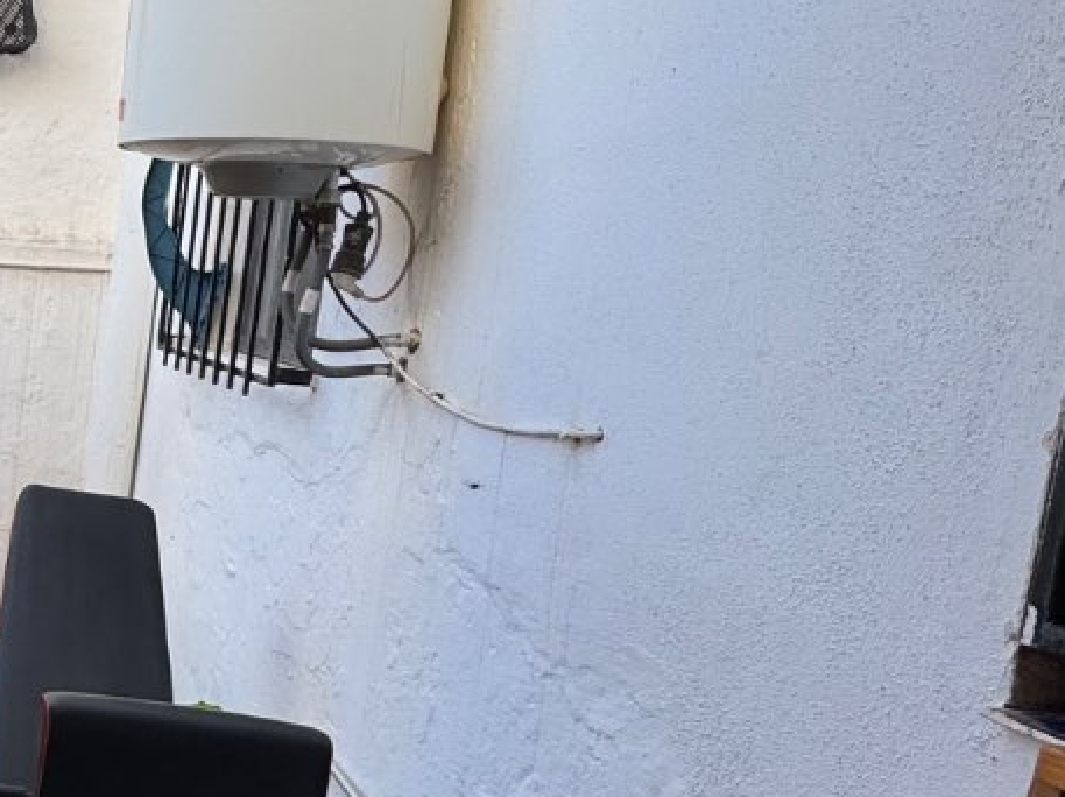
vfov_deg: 31.5
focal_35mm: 46
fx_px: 1414
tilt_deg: -6.2
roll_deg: -3.4
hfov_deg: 32.2
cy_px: 428
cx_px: -291
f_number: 2.2
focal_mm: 2.22
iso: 40
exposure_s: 1/525
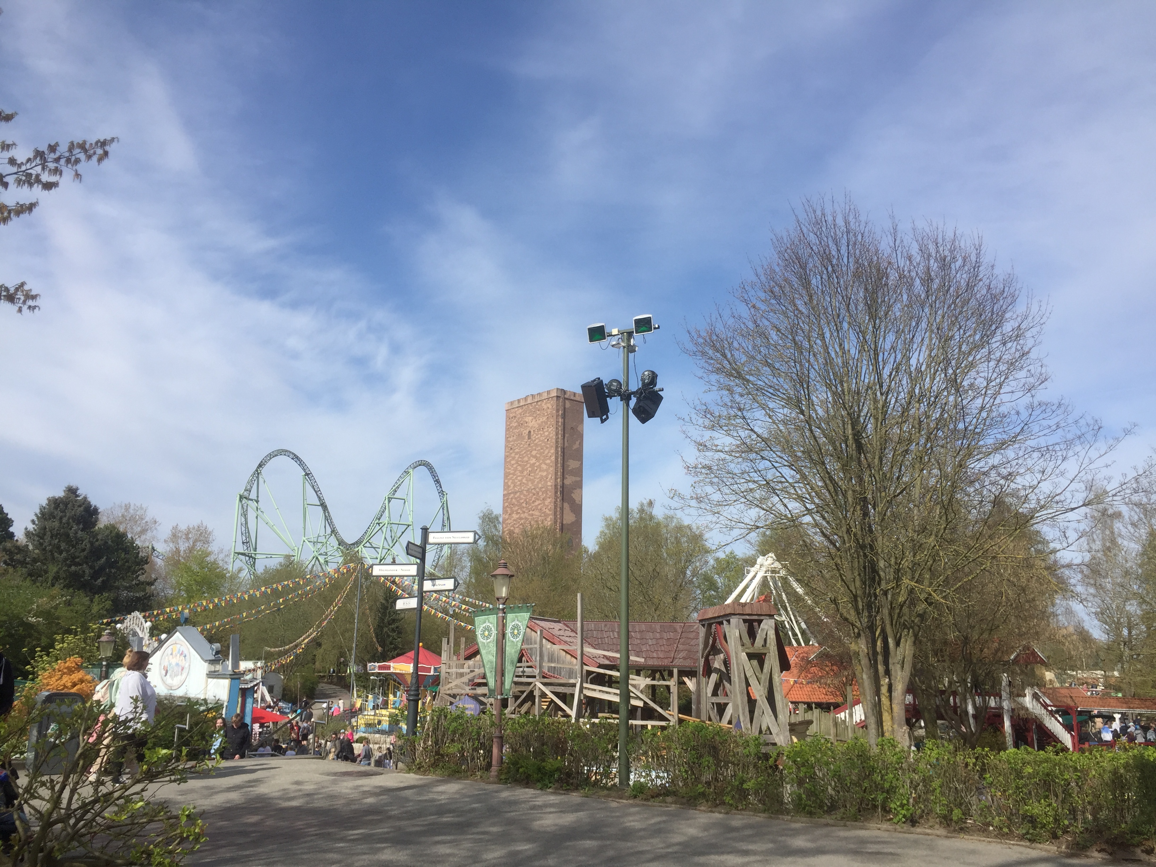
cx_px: 578
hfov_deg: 61.7
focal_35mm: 29
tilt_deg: +15.2
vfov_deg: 48.2
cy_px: 434
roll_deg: -1.8
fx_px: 968
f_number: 2.2
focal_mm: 4.15
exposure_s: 1/2198
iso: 32
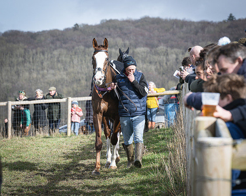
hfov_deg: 8.8
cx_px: 124
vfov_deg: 7.0
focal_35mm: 220
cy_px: 98
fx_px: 1599
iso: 400
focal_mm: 130
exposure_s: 1/1250
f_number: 5.6
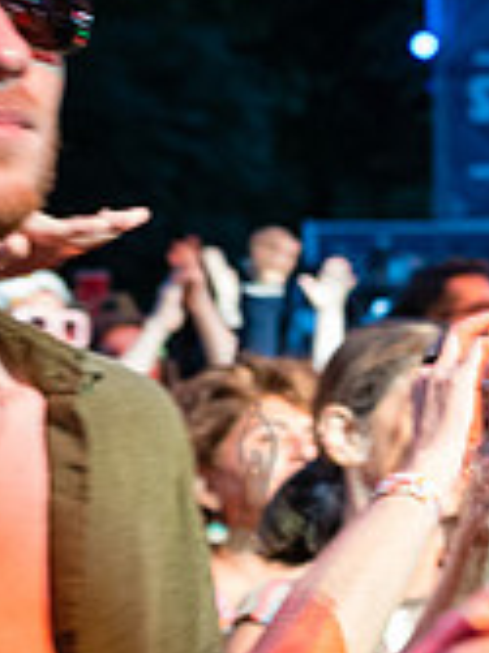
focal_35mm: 186
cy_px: 475
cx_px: 920
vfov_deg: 10.6
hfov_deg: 7.7
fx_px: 3508
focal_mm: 48
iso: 3200
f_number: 4
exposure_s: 1/125
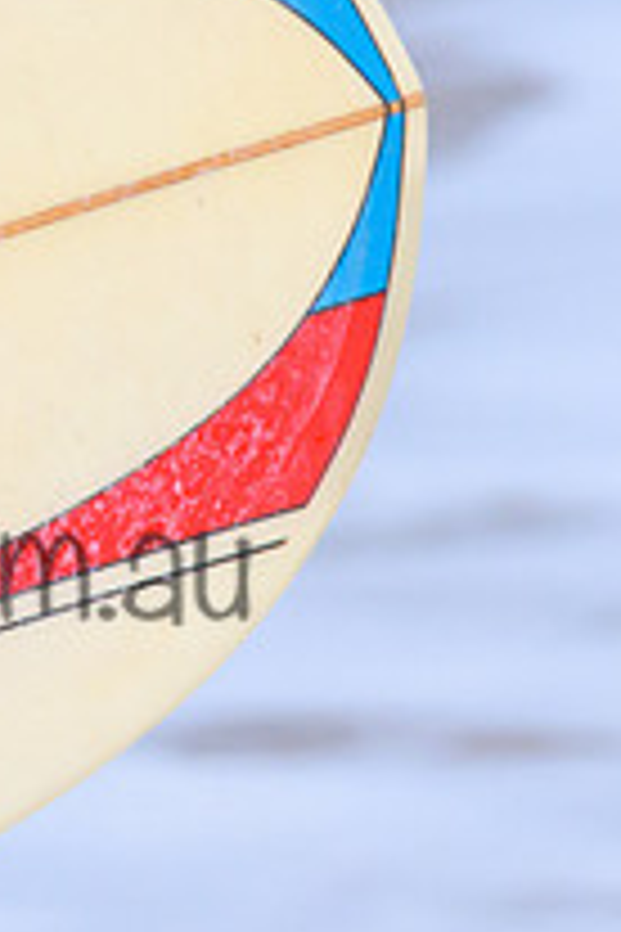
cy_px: 663
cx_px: -5
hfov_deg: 0.8
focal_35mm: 1770
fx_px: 45795
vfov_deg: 1.2
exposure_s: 1/2000
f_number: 11
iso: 1400
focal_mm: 540
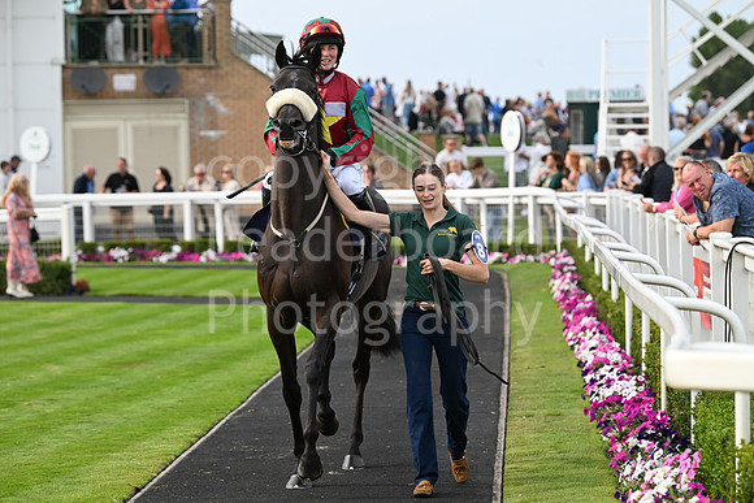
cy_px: 252
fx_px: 2828
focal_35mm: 135
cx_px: 377
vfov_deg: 10.2
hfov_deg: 15.2
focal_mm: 135
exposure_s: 1/3200
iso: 800
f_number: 4.5
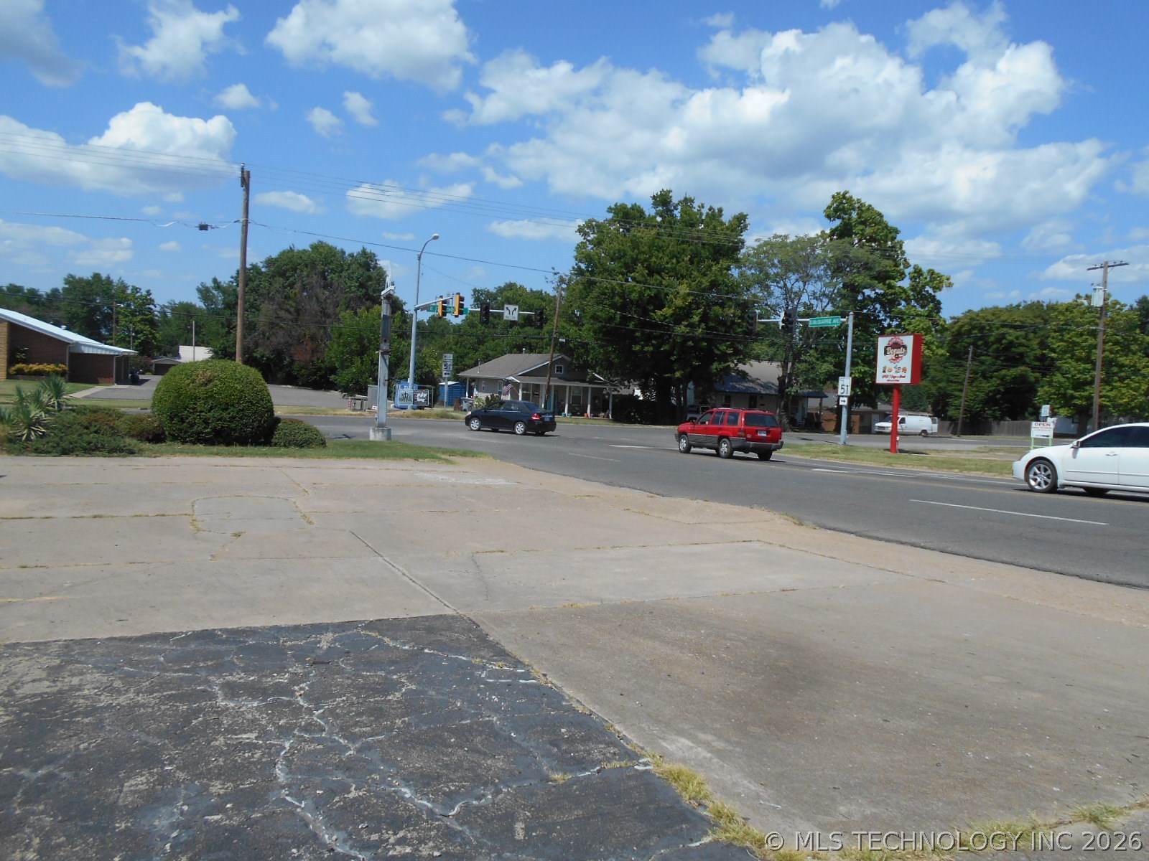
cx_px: 574
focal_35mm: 26
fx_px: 863
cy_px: 430
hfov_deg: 67.3
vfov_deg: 53.1
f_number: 3.2
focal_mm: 4.6
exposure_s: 1/1600
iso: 80
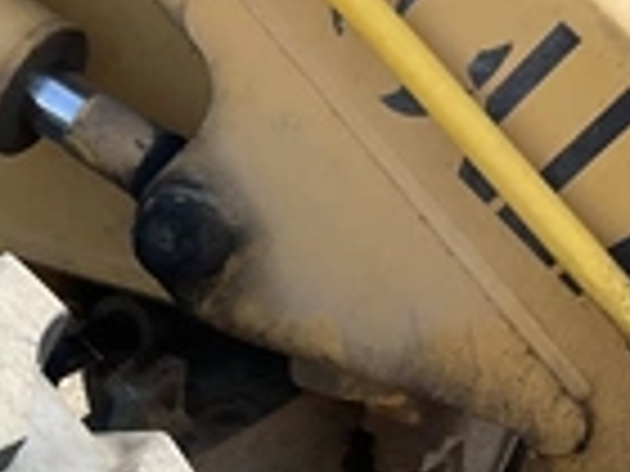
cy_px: 553
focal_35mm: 83
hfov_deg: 21.2
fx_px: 1511
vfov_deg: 17.1
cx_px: -202
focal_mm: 3
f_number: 1.8
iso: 25
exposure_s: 1/446
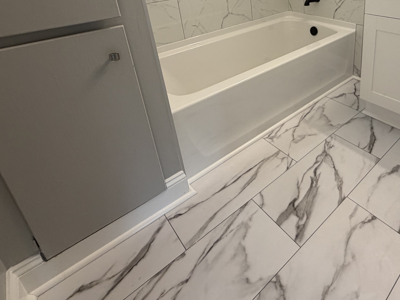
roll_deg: +3.1
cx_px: 290
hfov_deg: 67.9
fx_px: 277
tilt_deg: -19.1
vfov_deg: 52.0
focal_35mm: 24
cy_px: 47
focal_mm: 2.22
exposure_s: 1/60
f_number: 2.2
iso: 160
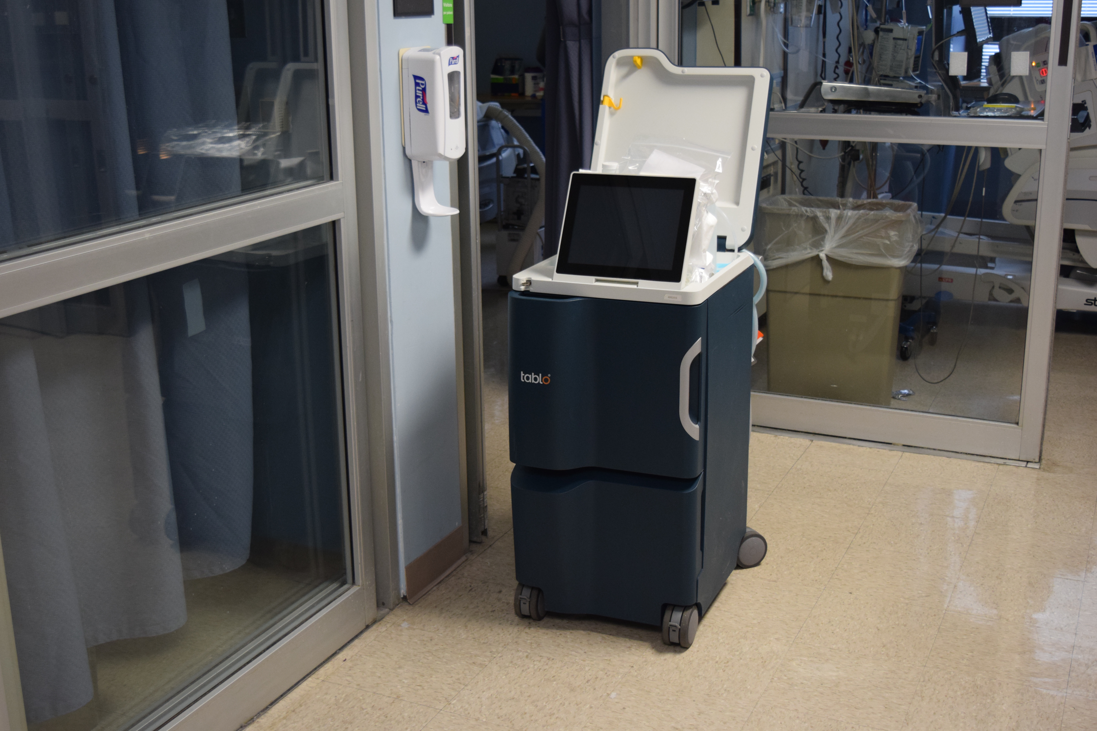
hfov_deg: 45.0
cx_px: 548
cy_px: 366
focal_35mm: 44
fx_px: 1325
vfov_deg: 30.8
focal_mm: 29
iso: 1000
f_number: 4.2
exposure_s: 1/60
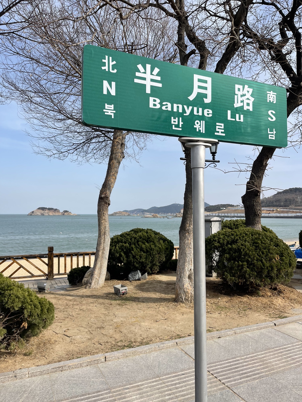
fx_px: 302
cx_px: 151
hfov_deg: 53.1
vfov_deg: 67.3
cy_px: 201
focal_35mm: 26
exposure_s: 1/3559
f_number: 1.6
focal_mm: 5.1
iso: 32
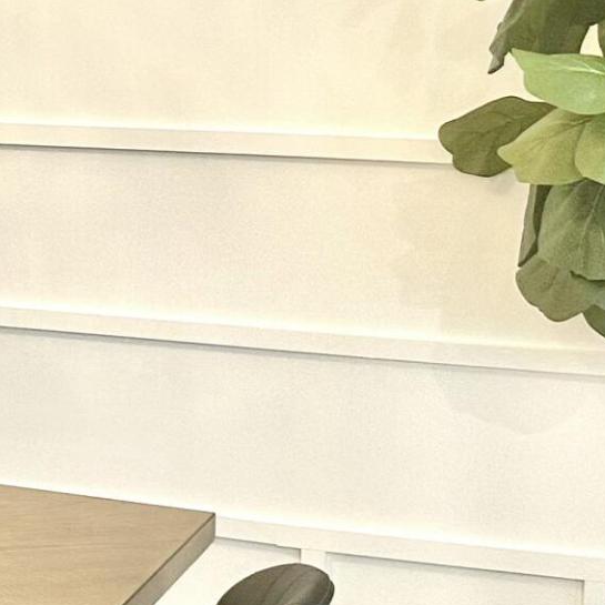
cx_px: -516
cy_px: 97
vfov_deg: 15.4
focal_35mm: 112
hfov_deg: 13.7
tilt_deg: -2.4
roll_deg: -1.5
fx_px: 2215
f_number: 1.78
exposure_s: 1/60
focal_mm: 6.86
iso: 160
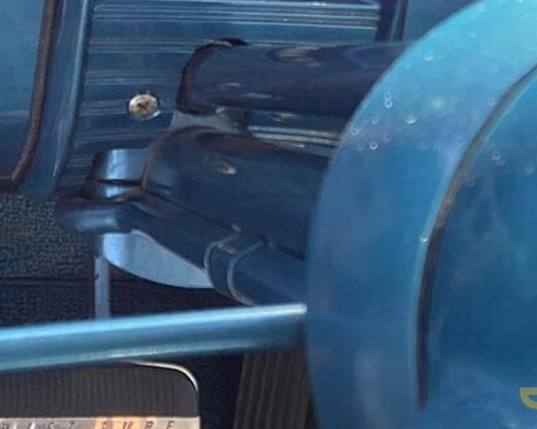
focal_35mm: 91
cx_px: -73
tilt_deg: -24.0
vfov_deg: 16.0
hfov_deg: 20.0
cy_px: -125
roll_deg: -3.8
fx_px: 1446
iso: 40
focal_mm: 3.3
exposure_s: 1/120
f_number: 2.4
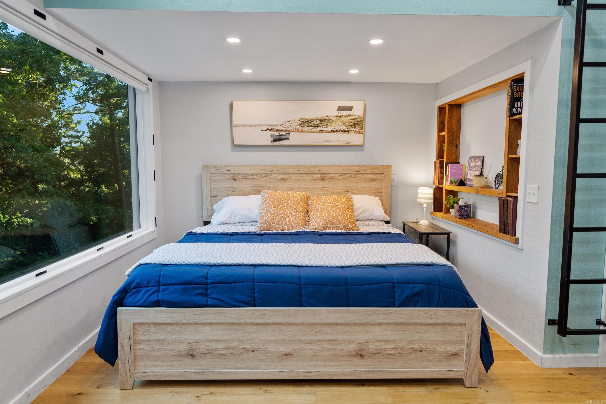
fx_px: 404
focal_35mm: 24
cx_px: 303
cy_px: 202
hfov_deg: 73.7
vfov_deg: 53.1
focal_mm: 24
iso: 640
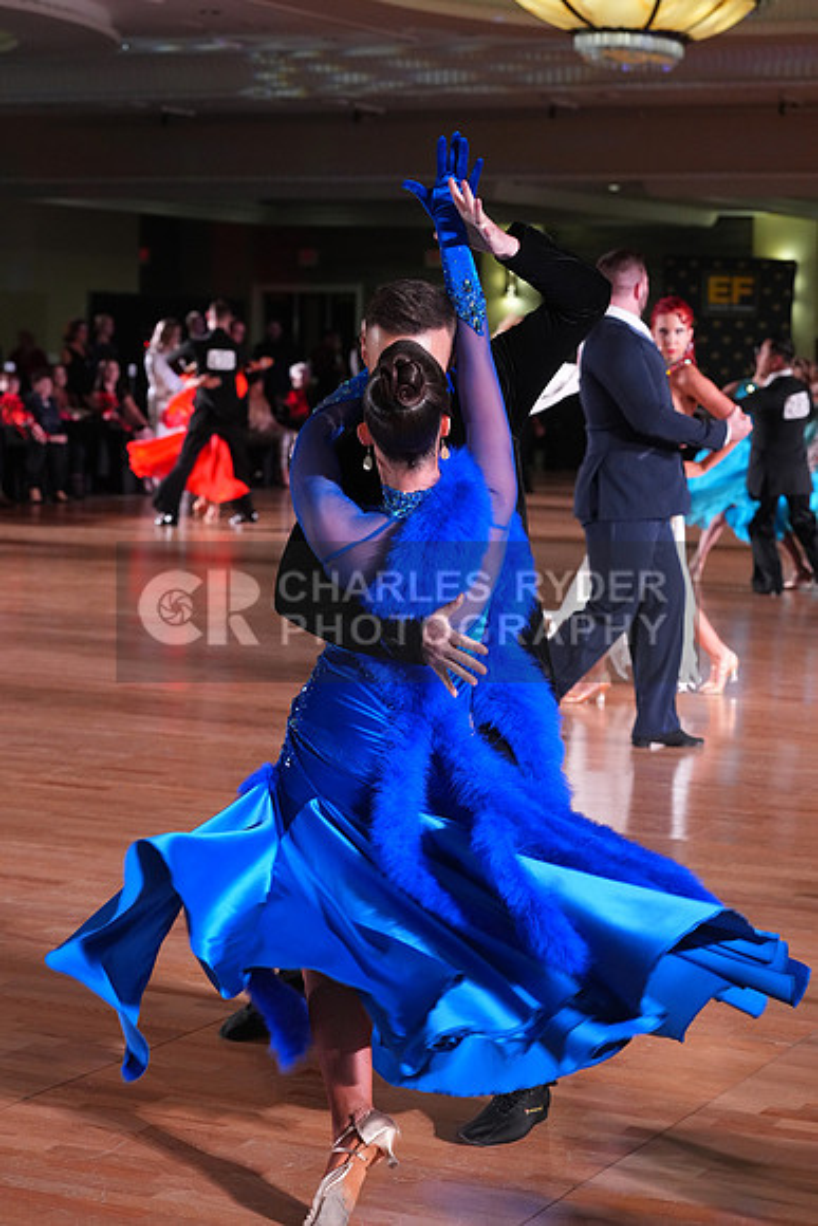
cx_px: 409
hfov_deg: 17.5
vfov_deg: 26.0
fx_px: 2657
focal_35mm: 78
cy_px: 613
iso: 4000
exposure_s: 1/200
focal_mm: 78
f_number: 5.6
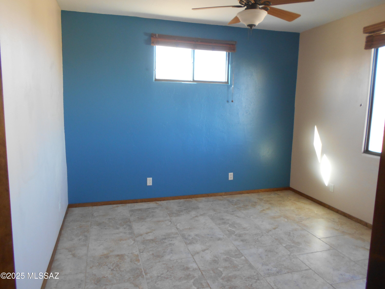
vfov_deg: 53.1
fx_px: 289
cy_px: 144
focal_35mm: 26
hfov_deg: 67.3
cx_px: 192
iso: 180
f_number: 3.2
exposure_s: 1/30
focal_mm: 4.6
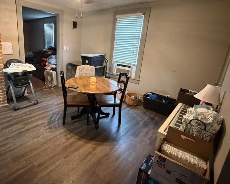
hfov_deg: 78.9
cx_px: 86
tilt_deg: -15.0
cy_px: 80
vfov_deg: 67.8
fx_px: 136
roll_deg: -3.1
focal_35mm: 20
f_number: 2.2
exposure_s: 1/40
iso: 1250
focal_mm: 2.22
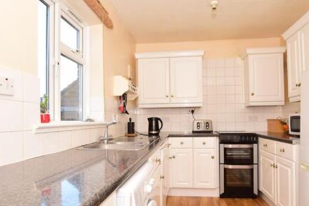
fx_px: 197
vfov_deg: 54.9
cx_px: 165
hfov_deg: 76.0
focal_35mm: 23
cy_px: 117
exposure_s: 1/60
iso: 400
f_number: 8
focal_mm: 10
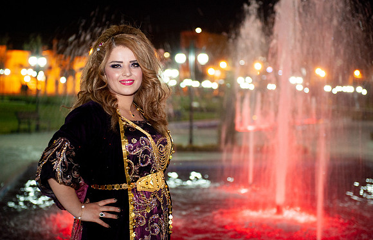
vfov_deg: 17.6
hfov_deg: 27.1
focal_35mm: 75
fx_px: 774
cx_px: 174
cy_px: 118
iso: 1250
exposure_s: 1/20
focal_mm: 70
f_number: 2.8
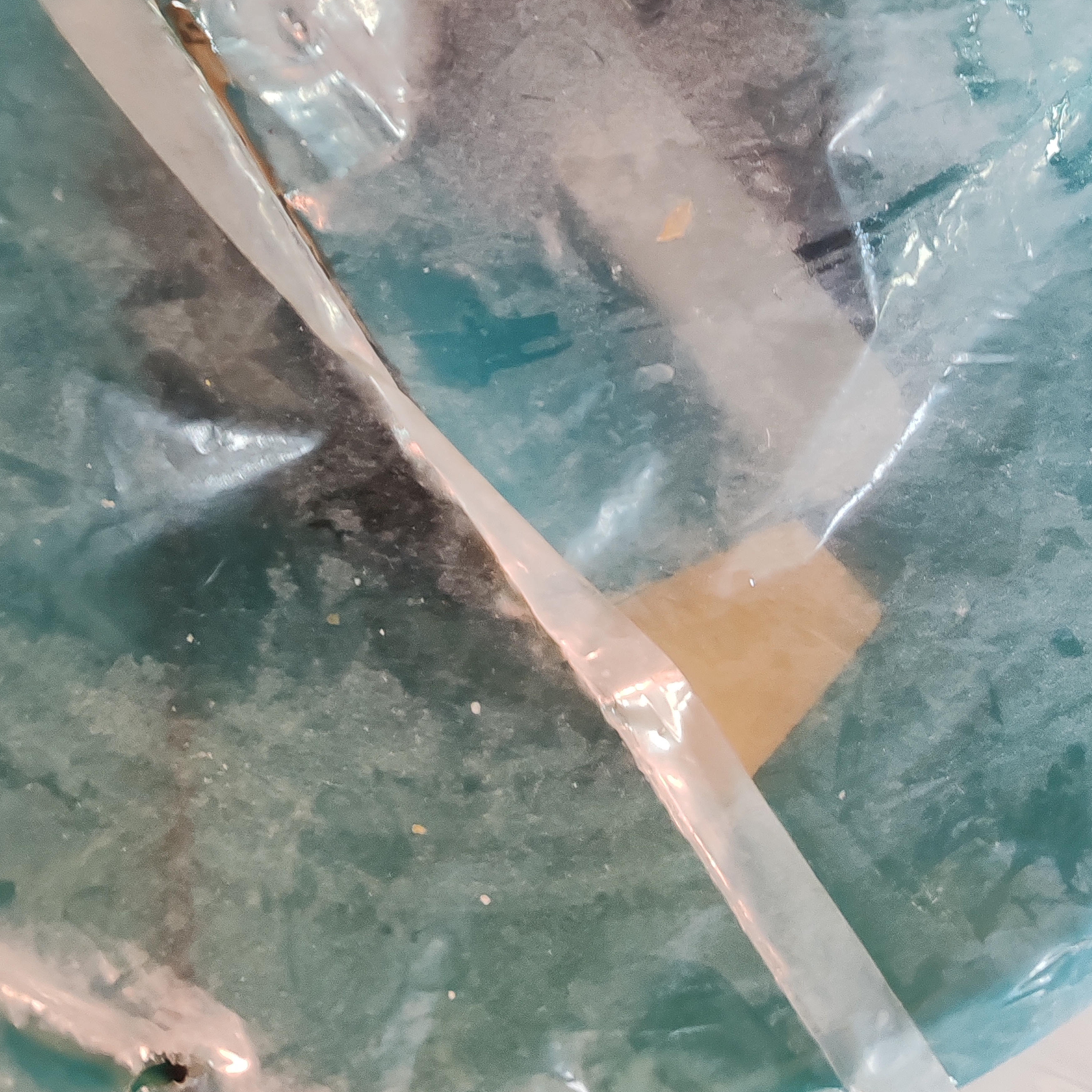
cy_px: 287
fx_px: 1321
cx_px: 540
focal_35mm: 37
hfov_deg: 44.9
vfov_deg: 43.6
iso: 2500
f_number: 1.9
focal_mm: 6.12
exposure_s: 1/50
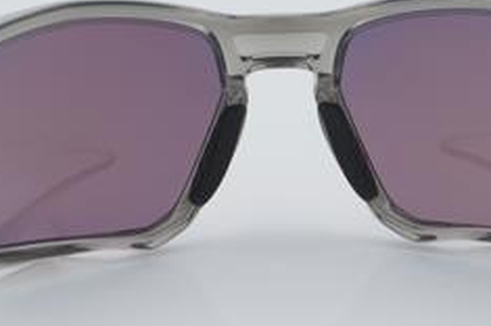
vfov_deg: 11.9
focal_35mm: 115
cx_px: 286
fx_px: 1564
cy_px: 184
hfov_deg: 17.8
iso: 100
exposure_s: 1/4
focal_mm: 45
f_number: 32
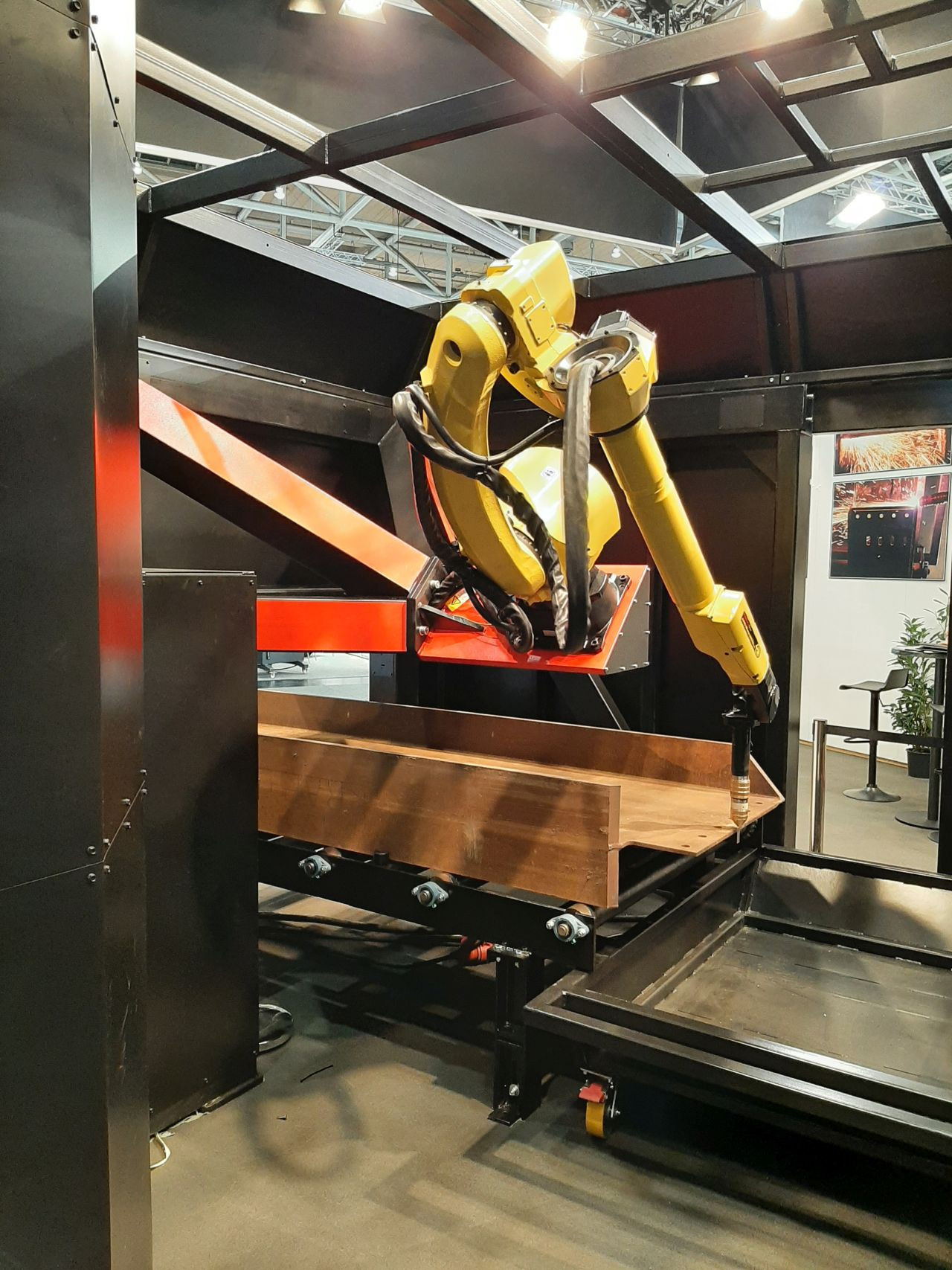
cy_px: 635
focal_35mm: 26
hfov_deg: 53.1
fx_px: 954
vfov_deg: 67.3
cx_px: 476
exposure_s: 1/50
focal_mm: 3.93
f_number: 1.7
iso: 160
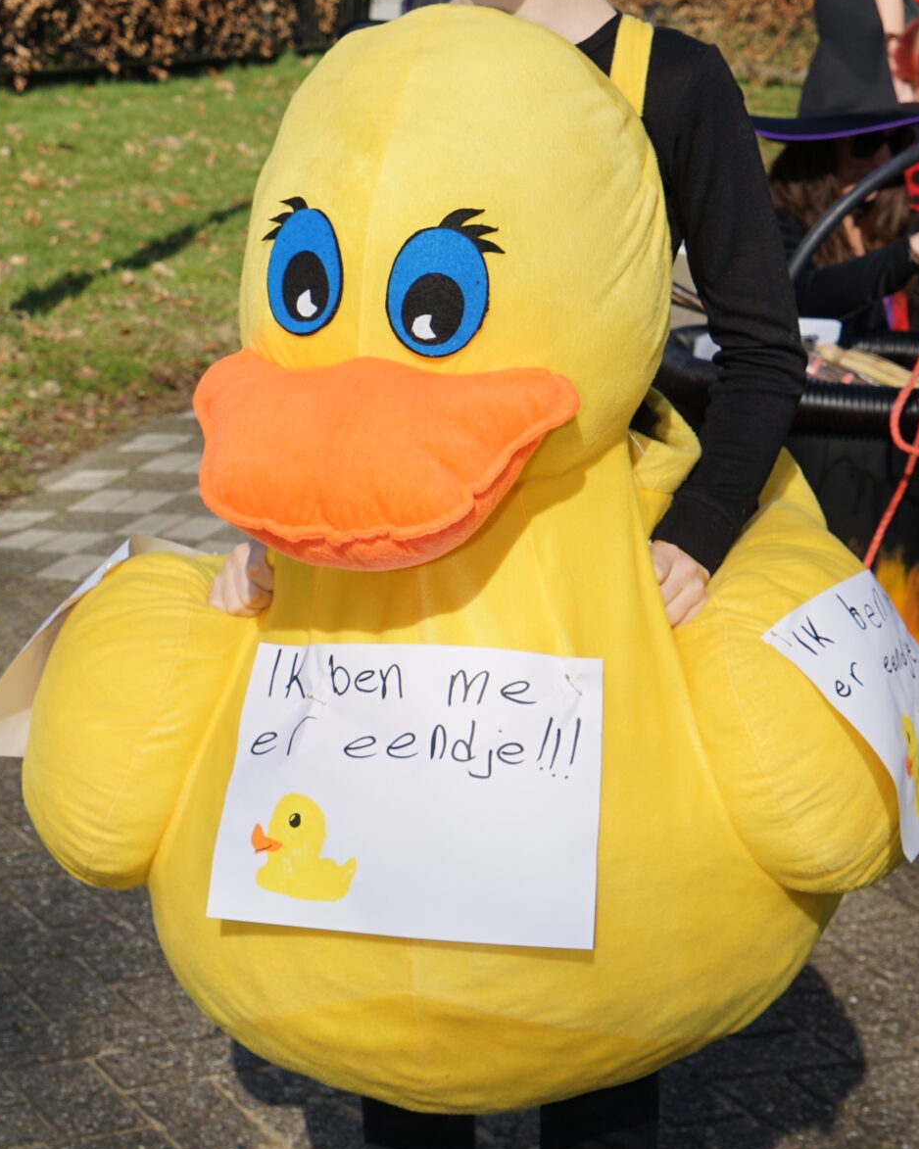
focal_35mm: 84
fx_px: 2857
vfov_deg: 22.6
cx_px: 462
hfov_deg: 18.3
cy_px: 362
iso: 100
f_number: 8
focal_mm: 41
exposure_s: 1/400
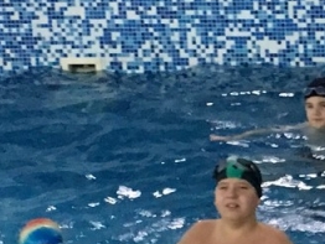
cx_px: 325
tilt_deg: -14.9
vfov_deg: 8.4
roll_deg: +2.2
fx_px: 1663
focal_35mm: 177
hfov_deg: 11.1
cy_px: 192
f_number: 2.2
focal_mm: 4.15
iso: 200
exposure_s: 1/17
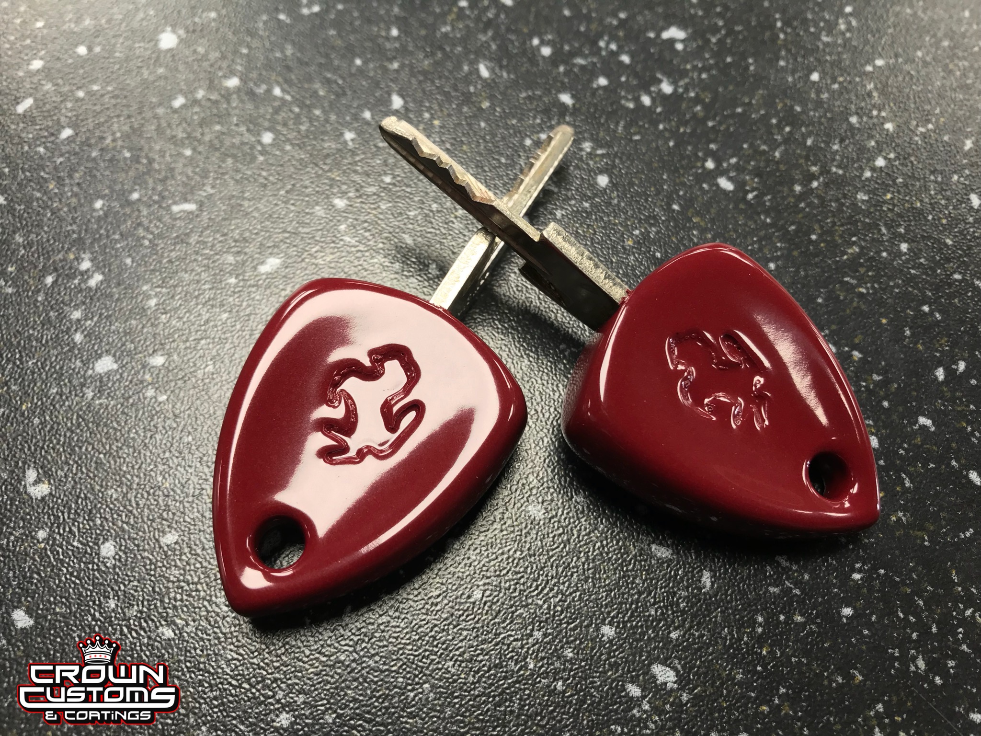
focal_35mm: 28
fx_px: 794
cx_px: 490
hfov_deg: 63.4
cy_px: 368
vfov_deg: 49.7
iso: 32
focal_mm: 3.99
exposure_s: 1/30
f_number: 1.8
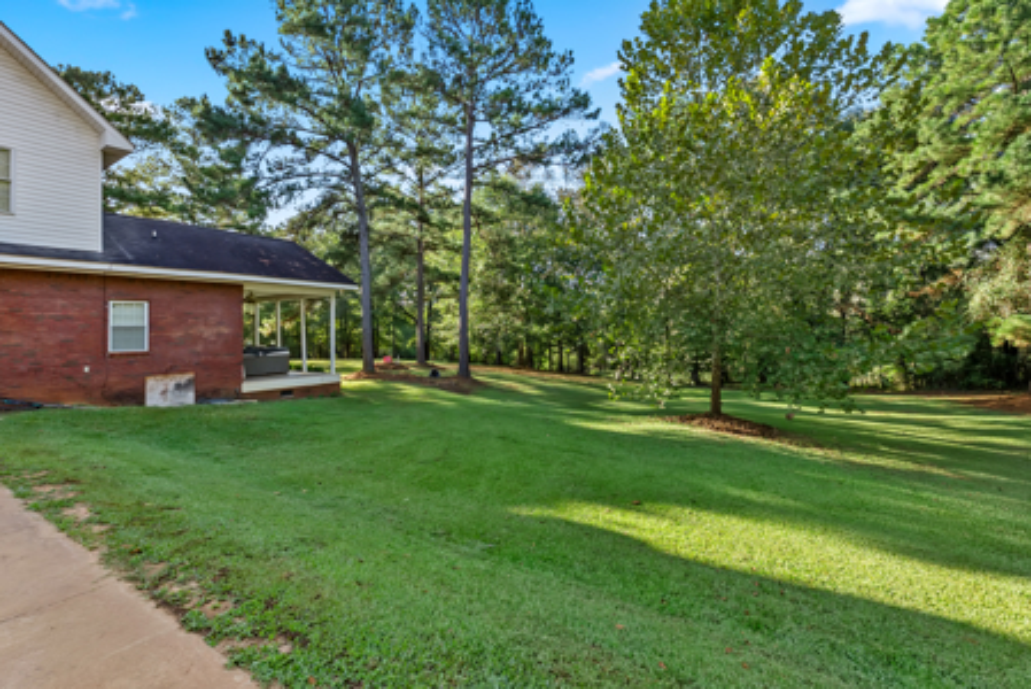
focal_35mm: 16
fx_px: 459
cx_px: 516
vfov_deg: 73.8
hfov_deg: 96.7
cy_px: 344
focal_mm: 16
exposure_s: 1/40
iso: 80
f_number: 6.3
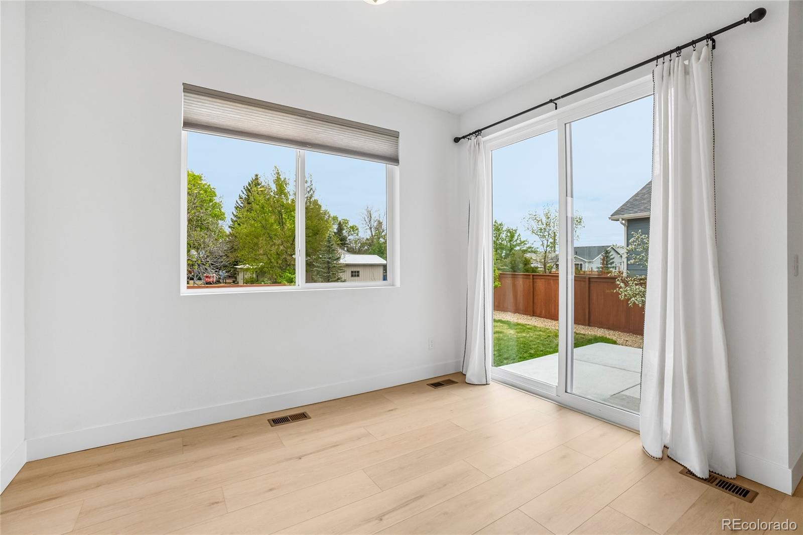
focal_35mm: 15
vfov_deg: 77.3
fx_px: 334
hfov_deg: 100.4
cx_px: 402
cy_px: 268
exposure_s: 1/500
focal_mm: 10
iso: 400
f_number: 8
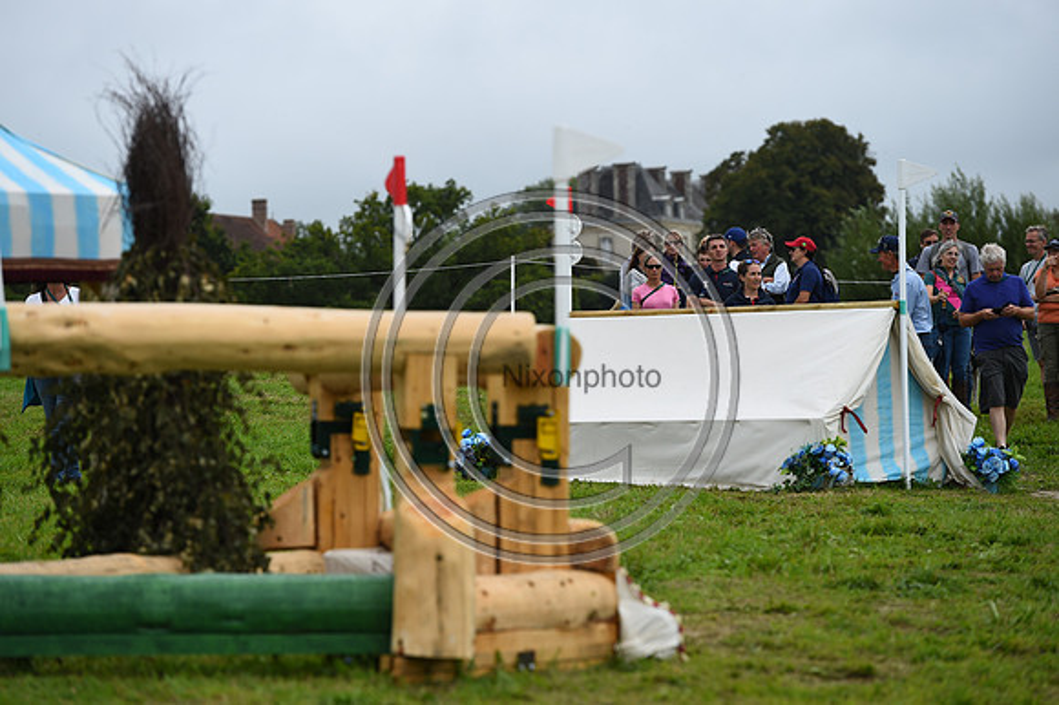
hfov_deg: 11.8
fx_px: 5145
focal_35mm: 175
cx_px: 530
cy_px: 352
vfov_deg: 7.8
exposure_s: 1/1000
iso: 180
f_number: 5
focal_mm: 175
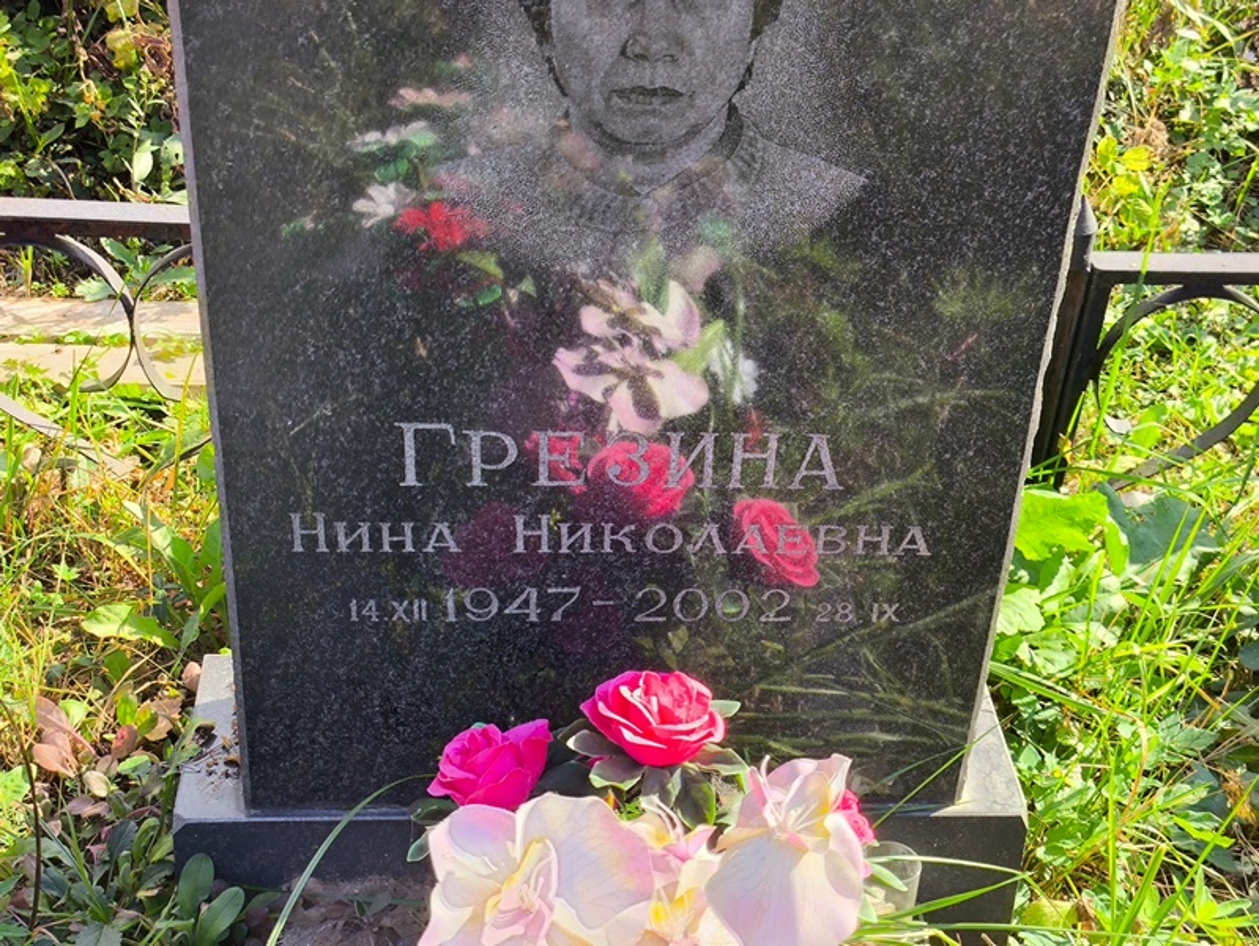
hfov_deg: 38.2
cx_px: 630
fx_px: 1819
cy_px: 473
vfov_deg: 29.1
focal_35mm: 50
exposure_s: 1/457
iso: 50
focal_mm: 4.71
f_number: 1.7
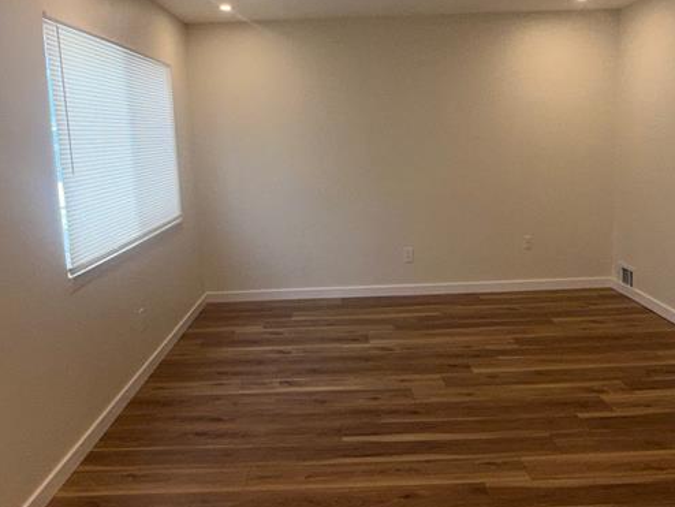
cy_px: 210
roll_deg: +2.5
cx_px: 348
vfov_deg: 48.1
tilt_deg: -7.1
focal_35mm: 29
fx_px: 566
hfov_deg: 61.6
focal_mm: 2.22
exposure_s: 1/122
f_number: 2.2
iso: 40
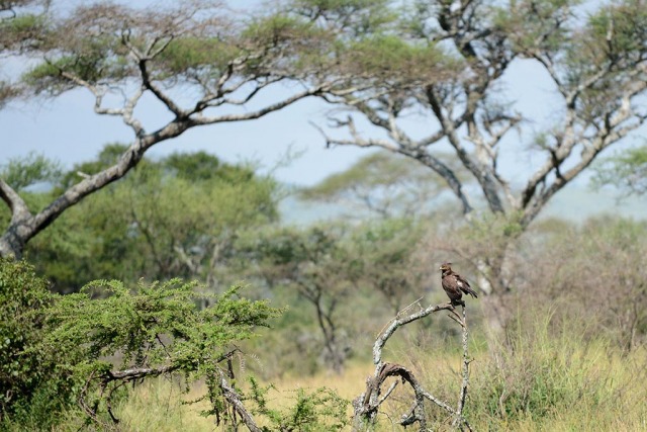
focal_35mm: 200
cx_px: 324
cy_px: 216
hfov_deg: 10.3
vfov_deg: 6.9
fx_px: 3595
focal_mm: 200
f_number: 2.8
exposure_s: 1/4000
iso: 400
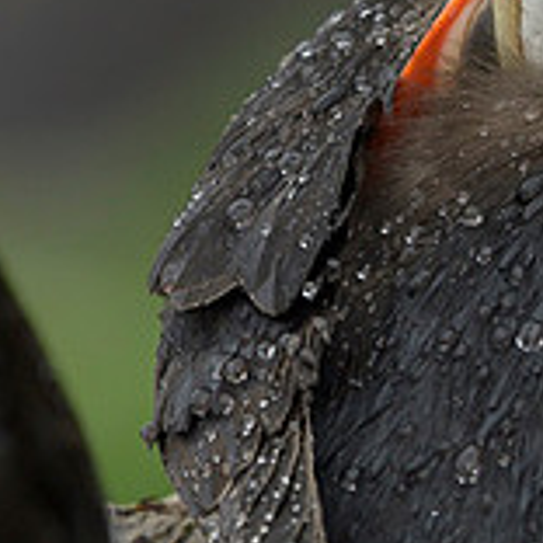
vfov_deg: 1.1
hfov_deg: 1.1
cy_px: -21
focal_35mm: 1580
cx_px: 672
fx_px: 28040
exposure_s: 1/250
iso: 640
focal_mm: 500
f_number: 8
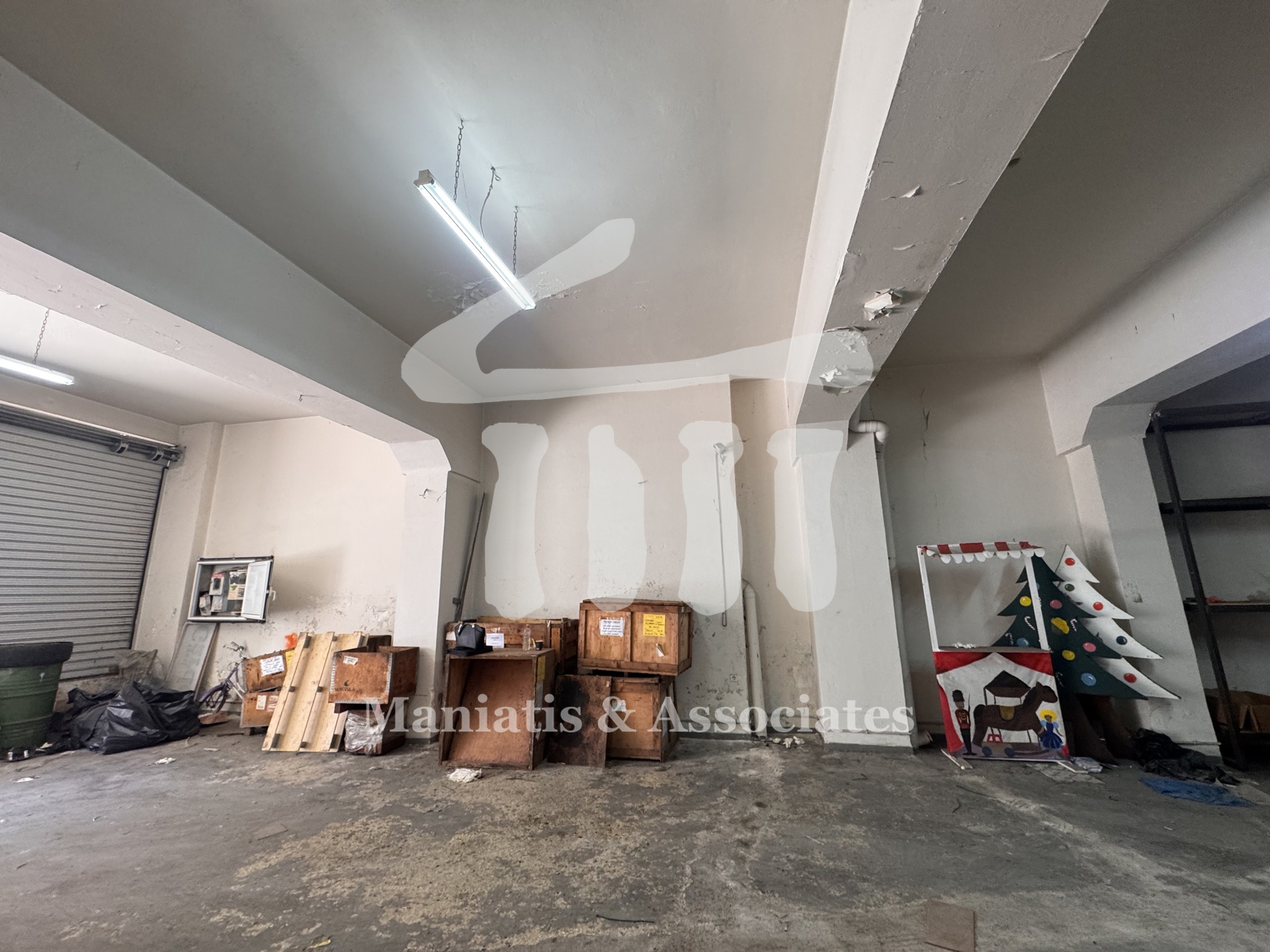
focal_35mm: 14
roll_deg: +1.8
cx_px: 635
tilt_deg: +13.5
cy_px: 476
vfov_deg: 85.7
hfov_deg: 102.1
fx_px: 514
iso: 200
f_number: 2.2
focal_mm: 2.22
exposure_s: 1/100
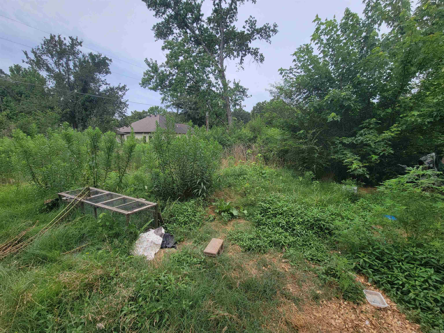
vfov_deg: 89.9
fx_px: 167
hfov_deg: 106.2
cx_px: 222
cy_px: 166
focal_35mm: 13
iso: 50
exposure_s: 1/1120
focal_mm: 2.2
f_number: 2.2
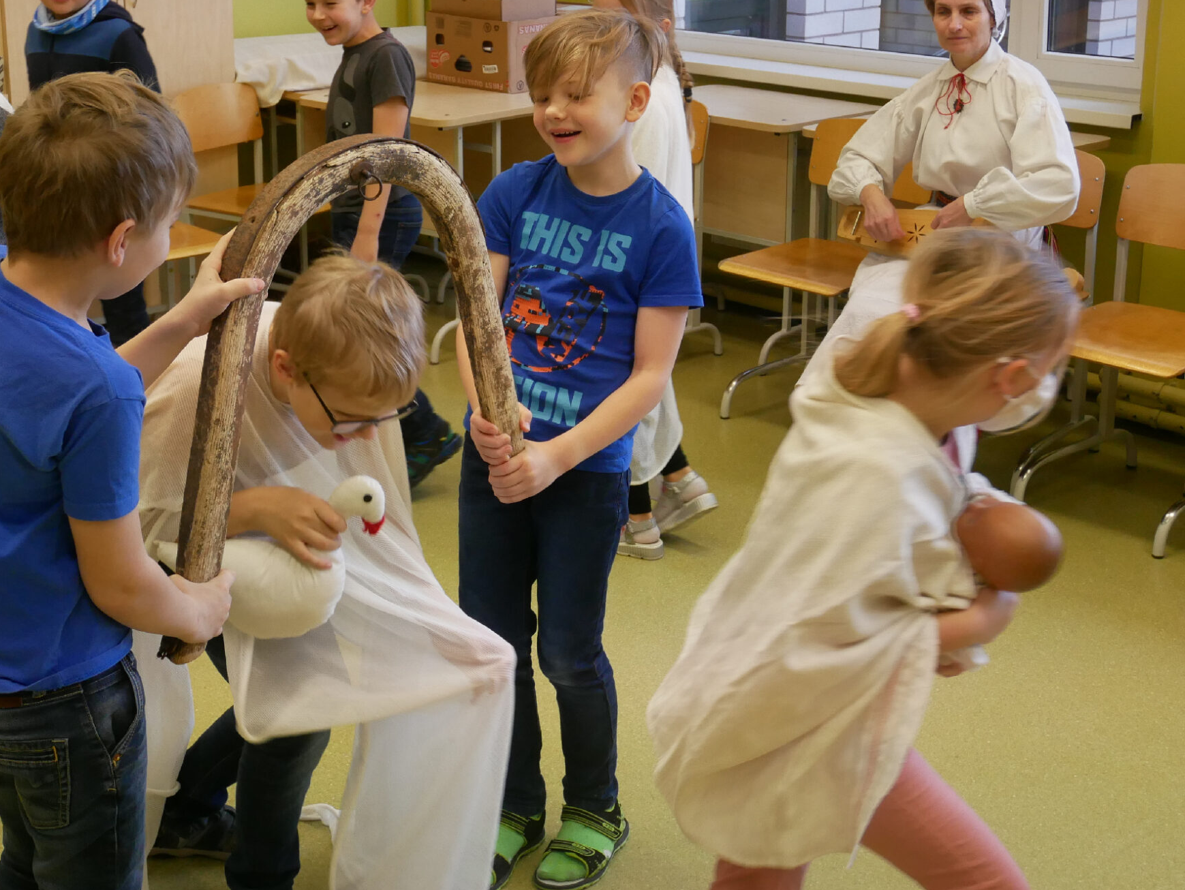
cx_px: 444
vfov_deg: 27.3
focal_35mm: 53
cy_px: 282
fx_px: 1815
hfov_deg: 35.9
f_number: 4.2
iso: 800
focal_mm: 18
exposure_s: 1/125
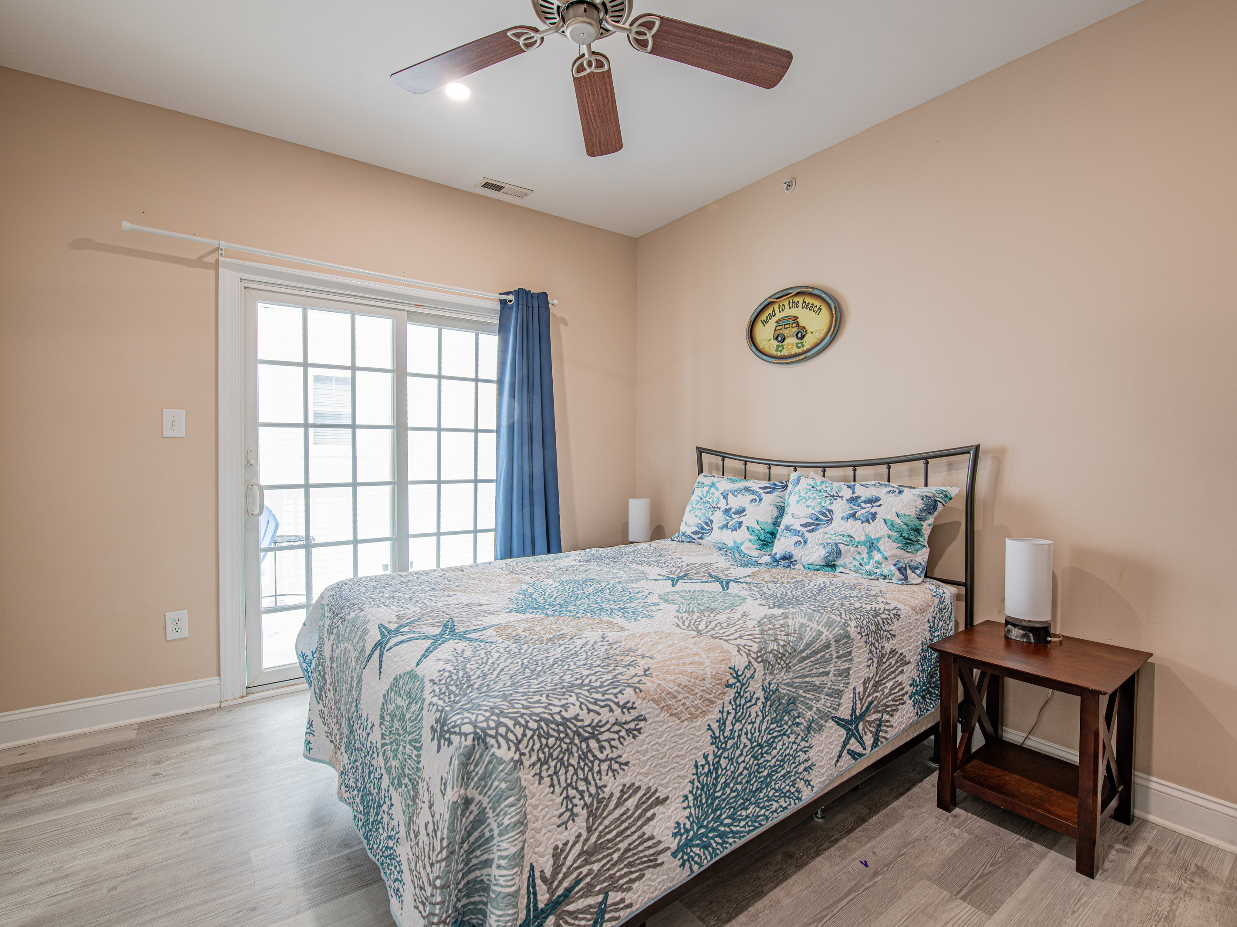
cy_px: 464
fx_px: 570
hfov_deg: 94.7
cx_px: 642
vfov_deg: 78.3
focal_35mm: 16
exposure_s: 1/1.25
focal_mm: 14
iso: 64
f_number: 9
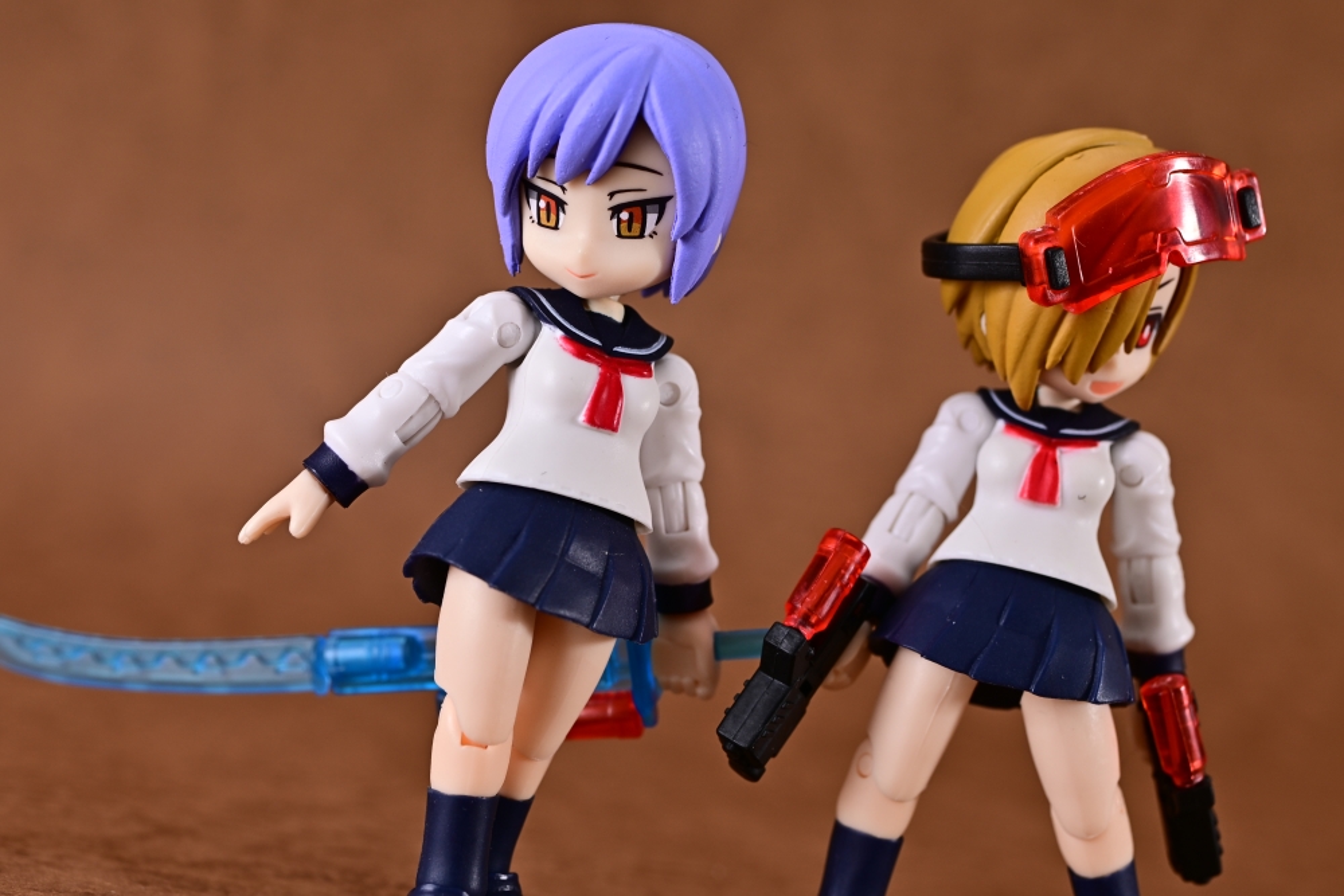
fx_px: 1960
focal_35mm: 52
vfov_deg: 25.8
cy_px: 448
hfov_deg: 37.8
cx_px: 672
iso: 100
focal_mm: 35
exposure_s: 1/1.3
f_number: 6.3
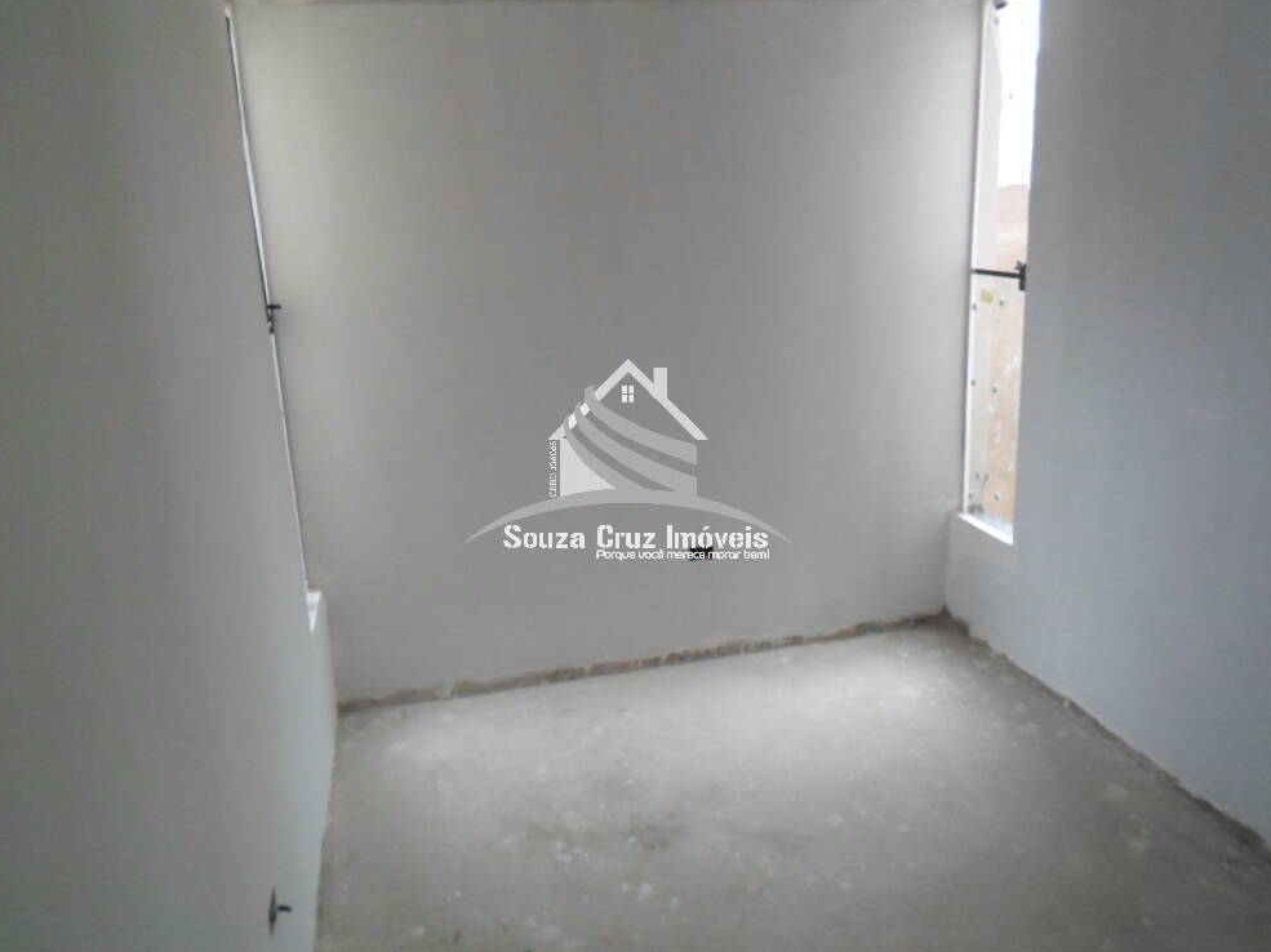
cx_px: 628
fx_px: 954
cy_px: 461
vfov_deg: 53.0
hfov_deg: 67.3
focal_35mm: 26
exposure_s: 1/30
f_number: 2.5
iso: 200
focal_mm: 4.5
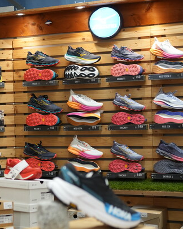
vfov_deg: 23.0
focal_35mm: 83
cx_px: -56
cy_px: 120
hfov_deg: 17.3
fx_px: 562
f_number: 2.2
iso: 250
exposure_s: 1/160
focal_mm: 35
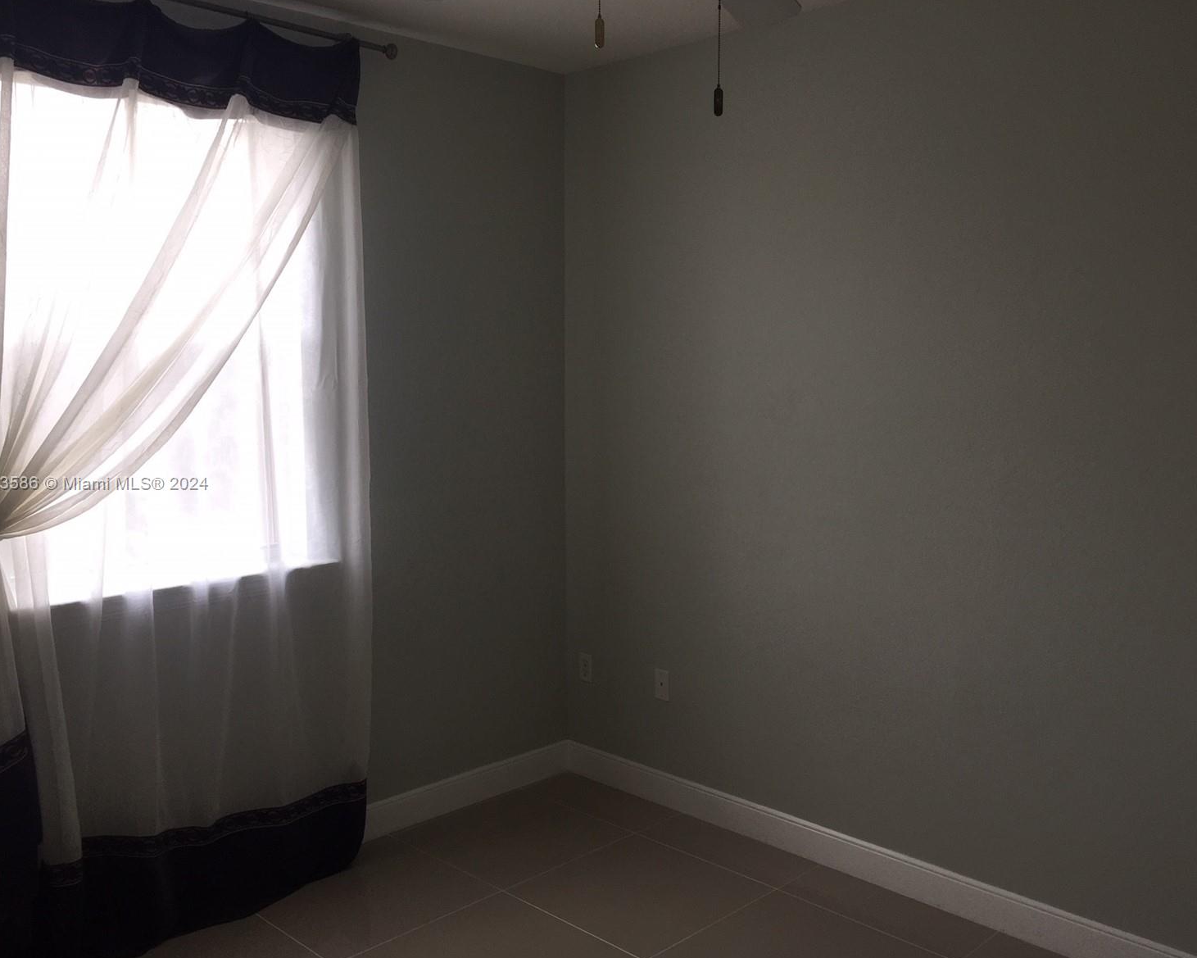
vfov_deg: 47.1
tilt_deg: -5.4
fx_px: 1098
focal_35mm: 31
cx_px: 601
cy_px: 484
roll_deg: +0.0
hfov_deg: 57.2
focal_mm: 4.15
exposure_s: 1/60
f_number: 2.2
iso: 32
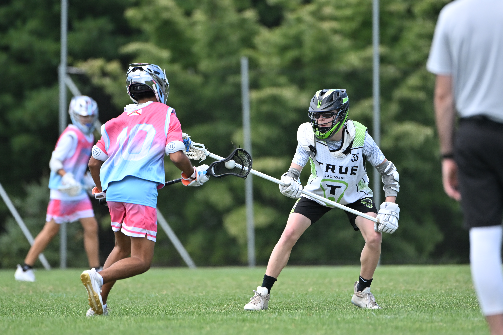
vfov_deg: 2.4
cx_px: 252
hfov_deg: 3.6
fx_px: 7964
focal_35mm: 570
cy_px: 168
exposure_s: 1/4000
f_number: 4
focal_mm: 380
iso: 1000
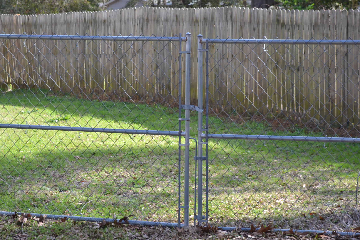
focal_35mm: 82
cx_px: 169
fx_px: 820
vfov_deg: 16.7
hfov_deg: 24.8
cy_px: 113
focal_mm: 42
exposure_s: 1/100
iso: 100
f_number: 5
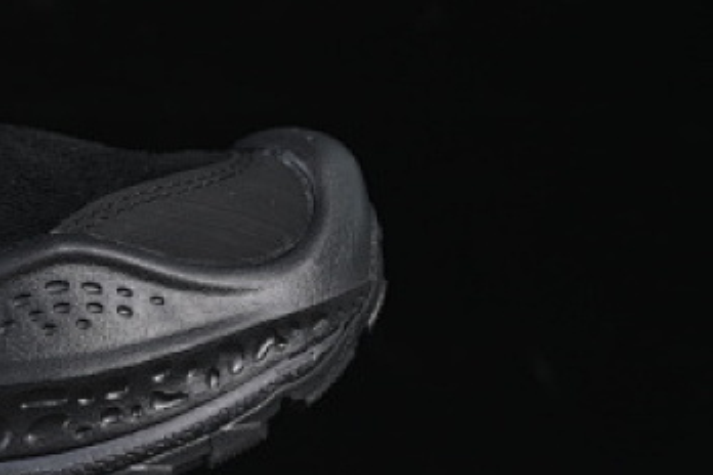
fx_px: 4614
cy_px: 88
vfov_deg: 5.9
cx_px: -389
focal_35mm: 233
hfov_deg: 8.6
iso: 160
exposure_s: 1/50
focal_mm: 50
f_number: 6.3
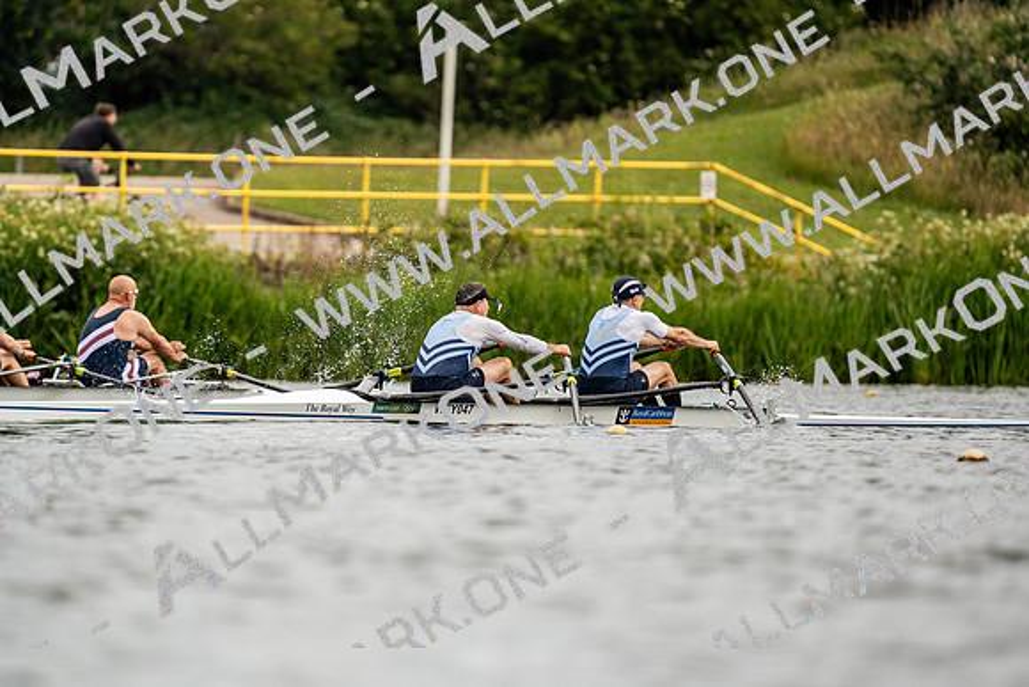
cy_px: 344
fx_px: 17153
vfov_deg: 2.3
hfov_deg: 3.4
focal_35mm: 600
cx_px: 514
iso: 400
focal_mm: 600
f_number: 6.3
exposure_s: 1/2000
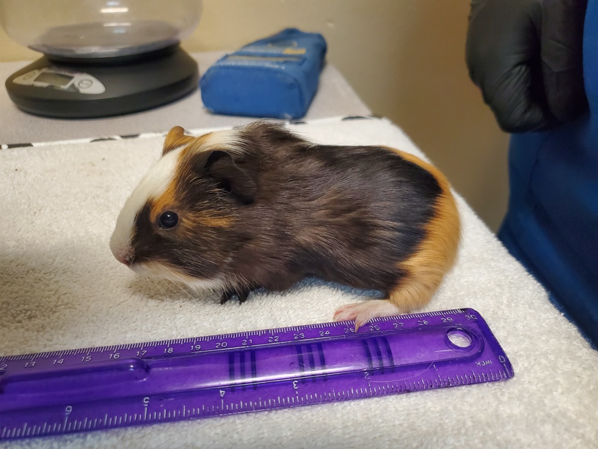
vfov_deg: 53.1
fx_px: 449
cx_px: 299
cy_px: 224
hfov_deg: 67.3
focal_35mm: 26
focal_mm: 4.3
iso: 640
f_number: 1.5
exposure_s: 1/120
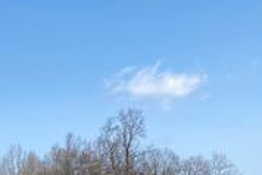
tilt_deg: -1.1
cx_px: -168
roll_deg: +1.0
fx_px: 706
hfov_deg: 18.0
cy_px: 265
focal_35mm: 97
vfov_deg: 13.3
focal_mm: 4.25
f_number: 1.8
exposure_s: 1/2141
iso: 32
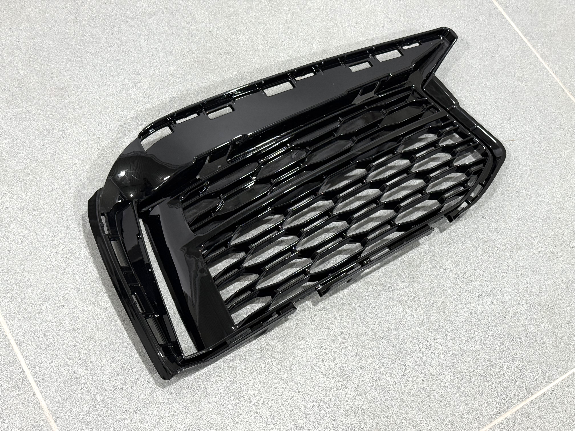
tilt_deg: -63.7
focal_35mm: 48
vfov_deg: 30.3
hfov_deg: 39.7
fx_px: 797
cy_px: 216
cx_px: 288
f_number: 1.78
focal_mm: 6.76
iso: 125
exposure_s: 1/100
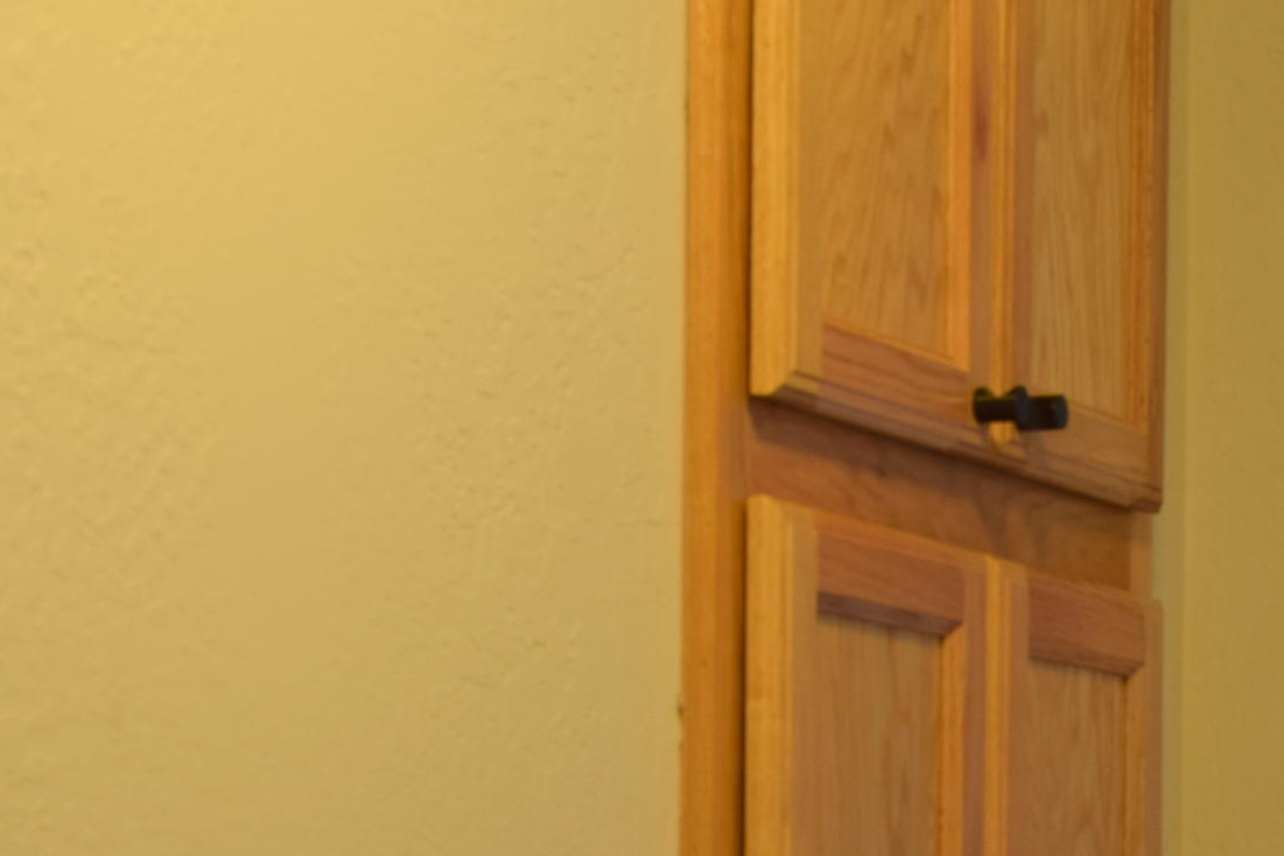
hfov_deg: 18.2
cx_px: 1146
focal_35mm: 110
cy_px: 1029
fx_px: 3936
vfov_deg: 12.1
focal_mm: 27
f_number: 8
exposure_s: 1/8
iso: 200
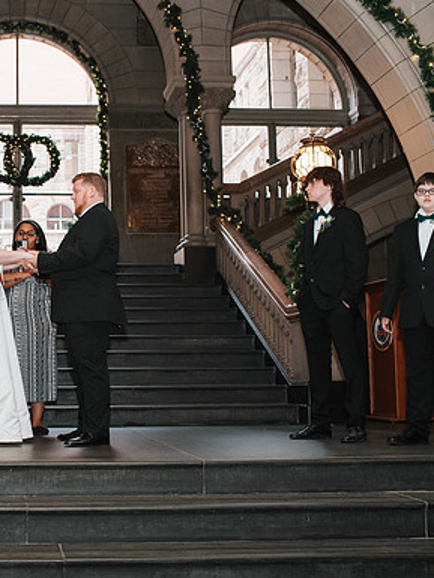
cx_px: 17
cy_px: 289
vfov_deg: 37.5
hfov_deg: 27.2
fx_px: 852
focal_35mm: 51
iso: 1000
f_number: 3.5
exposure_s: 1/200
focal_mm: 35
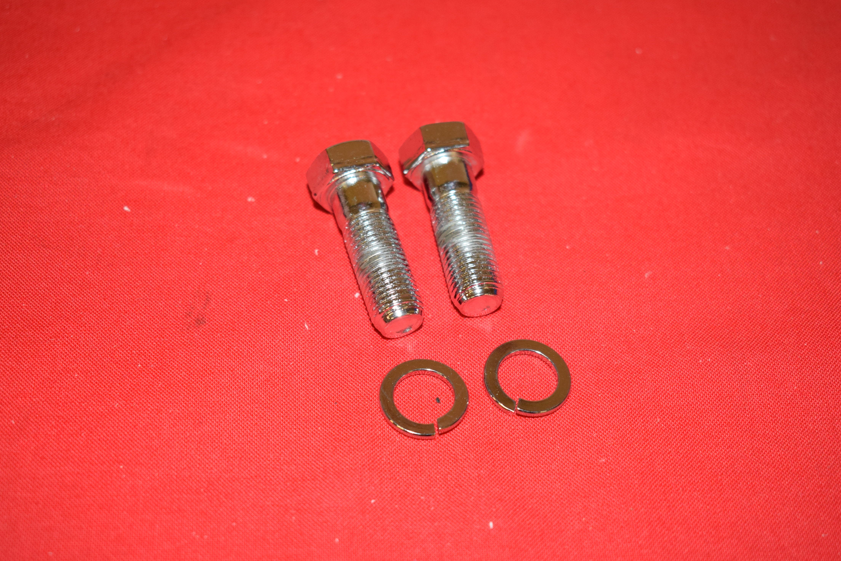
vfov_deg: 24.6
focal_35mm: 55
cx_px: 416
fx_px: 1285
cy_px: 280
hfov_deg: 36.2
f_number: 5
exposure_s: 1/200
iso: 1250
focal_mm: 36
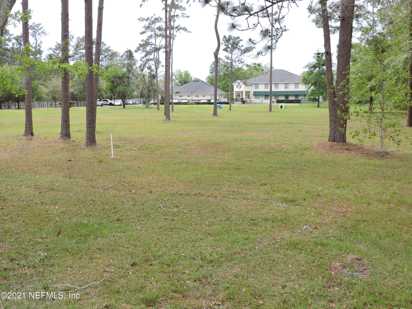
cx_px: 206
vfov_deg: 33.6
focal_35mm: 43
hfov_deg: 43.9
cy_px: 154
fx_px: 512
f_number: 3.4
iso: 100
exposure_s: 1/250
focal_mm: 7.7
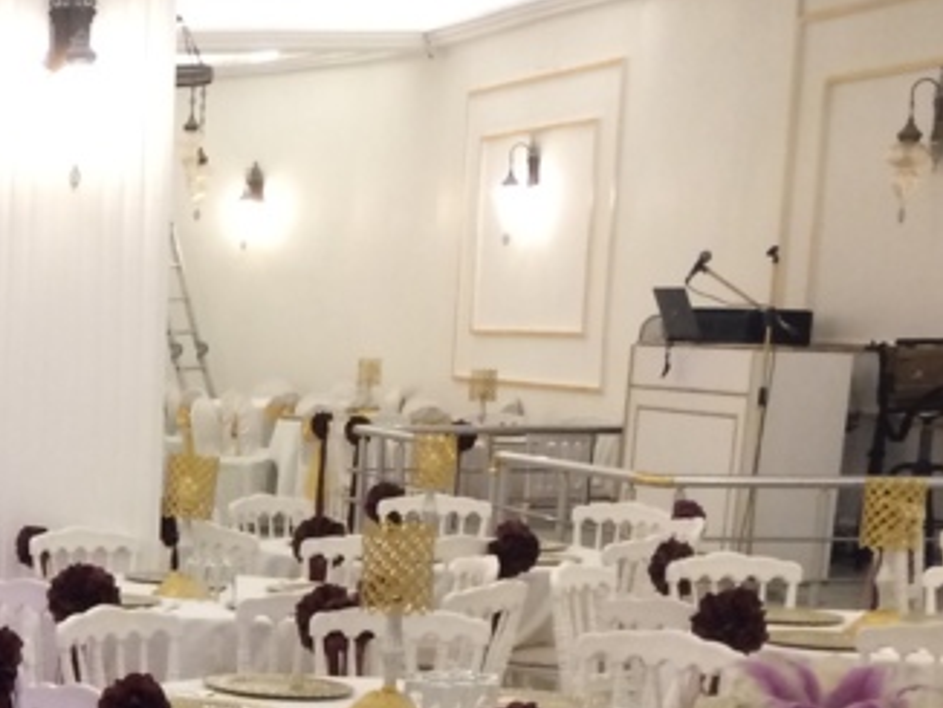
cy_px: 731
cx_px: -396
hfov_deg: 19.3
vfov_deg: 15.9
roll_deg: -1.2
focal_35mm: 91
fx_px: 2481
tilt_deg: -8.7
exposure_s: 1/33
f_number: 2.2
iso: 100
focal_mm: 4.15
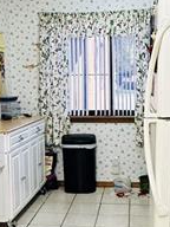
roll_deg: +0.8
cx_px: 77
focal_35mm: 56
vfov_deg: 34.3
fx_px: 367
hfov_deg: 26.1
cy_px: 109
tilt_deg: -3.8
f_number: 2.2
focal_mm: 2.22
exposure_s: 1/60
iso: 320
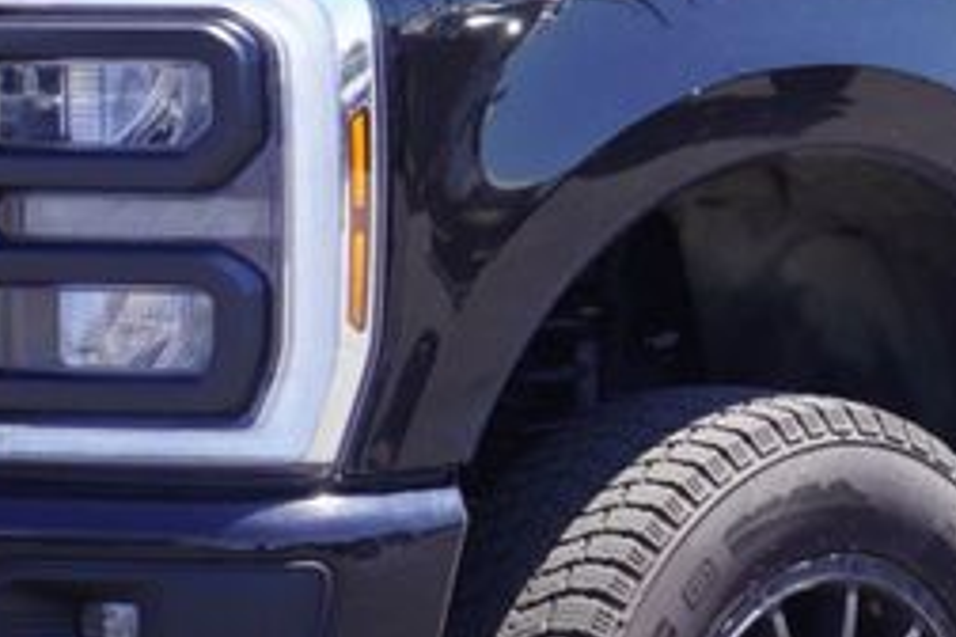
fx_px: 4701
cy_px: 330
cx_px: 800
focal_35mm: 177
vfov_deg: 7.8
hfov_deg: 11.6
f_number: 7.1
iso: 100
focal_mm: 29
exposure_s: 1/125
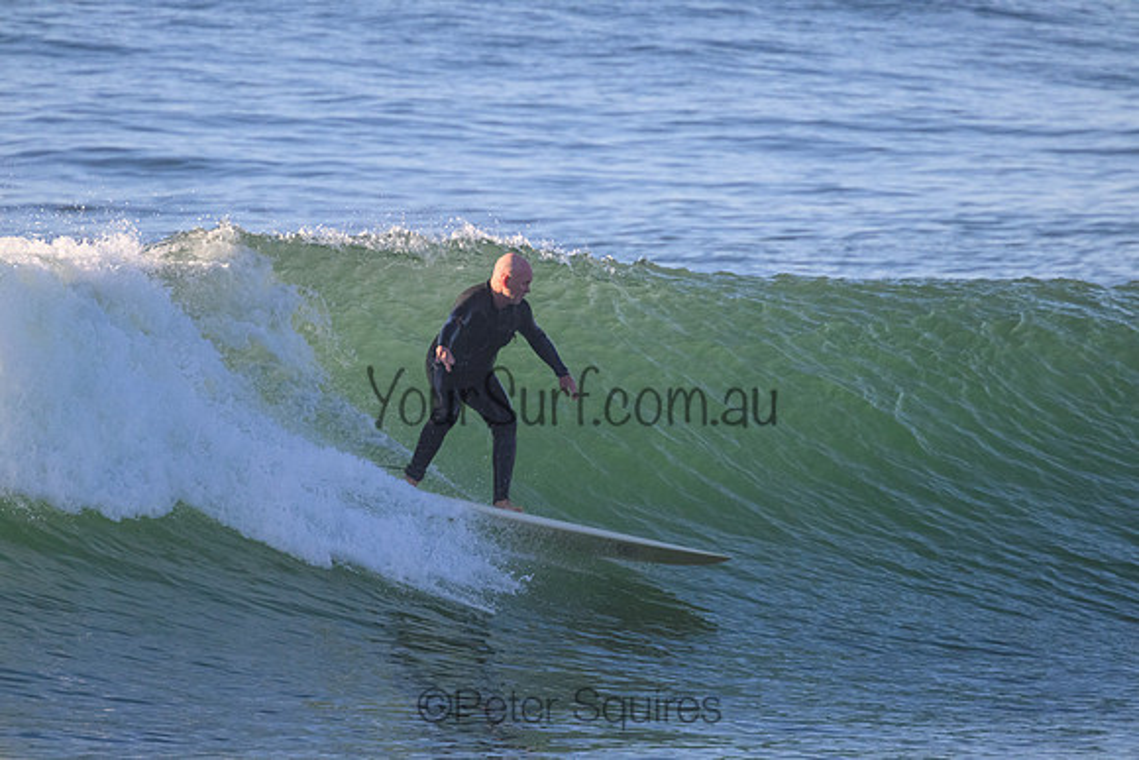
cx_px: 570
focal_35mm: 800
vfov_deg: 1.7
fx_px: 25316
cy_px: 380
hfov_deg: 2.6
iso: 3600
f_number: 11
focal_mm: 800
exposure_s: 1/2000
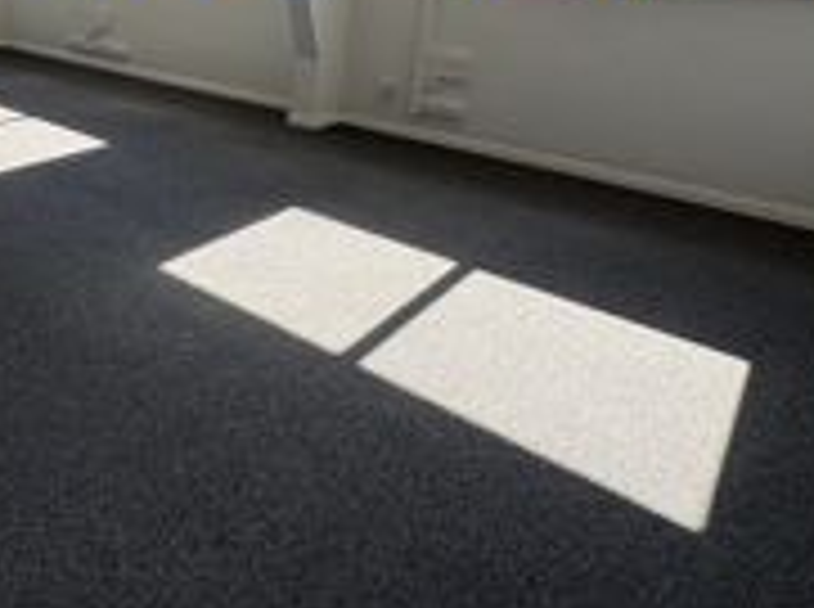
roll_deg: -0.9
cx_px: 49
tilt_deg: -12.7
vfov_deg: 42.8
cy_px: 104
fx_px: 728
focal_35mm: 31
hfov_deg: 50.3
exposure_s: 1/265
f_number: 2.2
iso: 64
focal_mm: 2.22
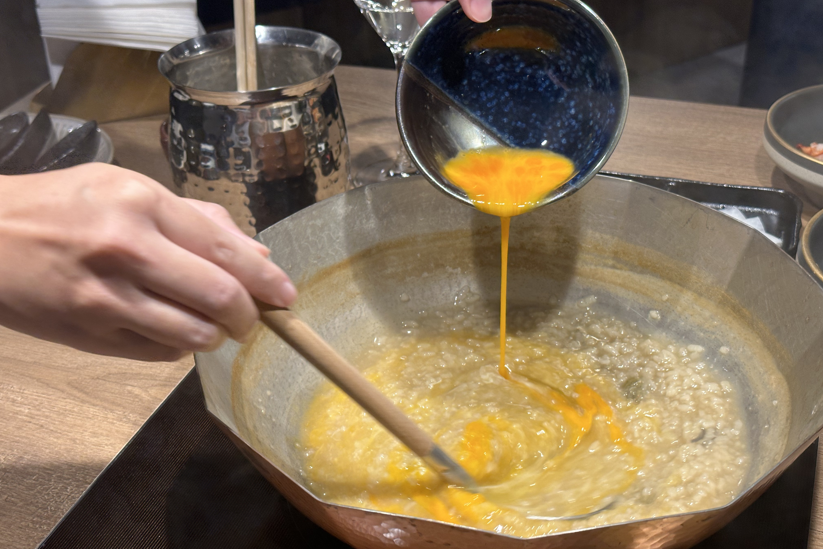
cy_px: 288
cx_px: 411
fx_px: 1143
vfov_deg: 27.0
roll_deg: +2.7
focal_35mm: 50
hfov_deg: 39.6
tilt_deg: -33.9
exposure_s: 1/97
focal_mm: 6.86
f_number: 1.78
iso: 80
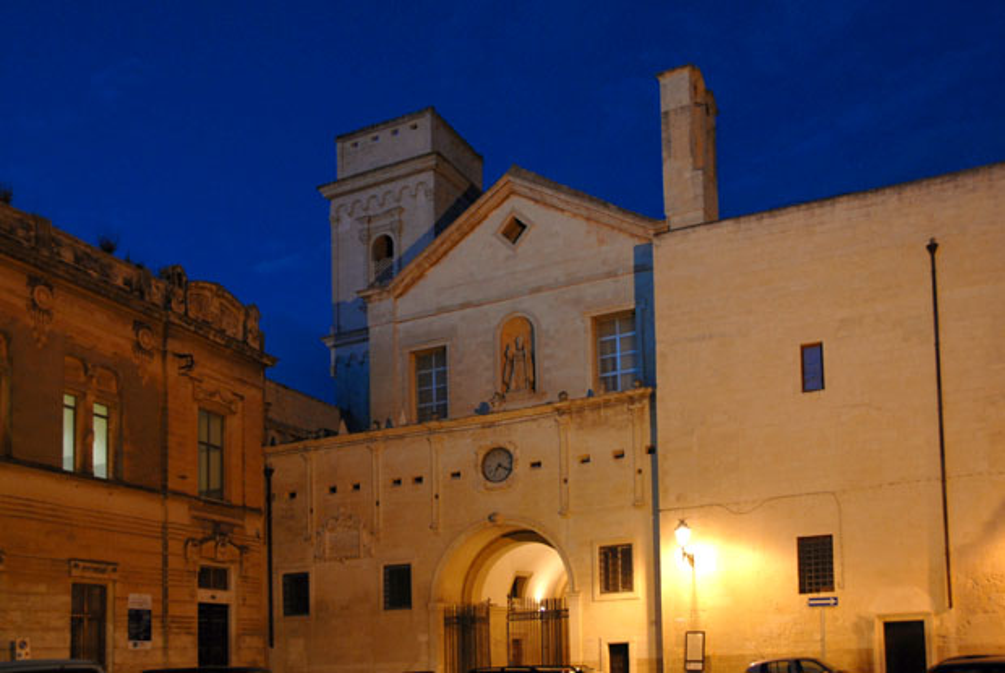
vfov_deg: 40.1
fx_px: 922
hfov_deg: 57.2
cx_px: 502
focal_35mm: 33
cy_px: 336
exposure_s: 1/10
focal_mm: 22
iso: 500
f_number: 3.8
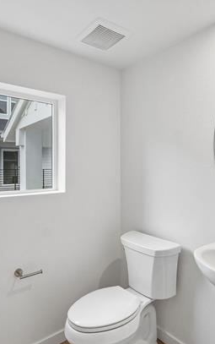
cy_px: 167
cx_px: 102
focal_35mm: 24
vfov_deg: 74.7
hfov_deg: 51.1
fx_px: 225
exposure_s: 1/60
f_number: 8
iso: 800
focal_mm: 10
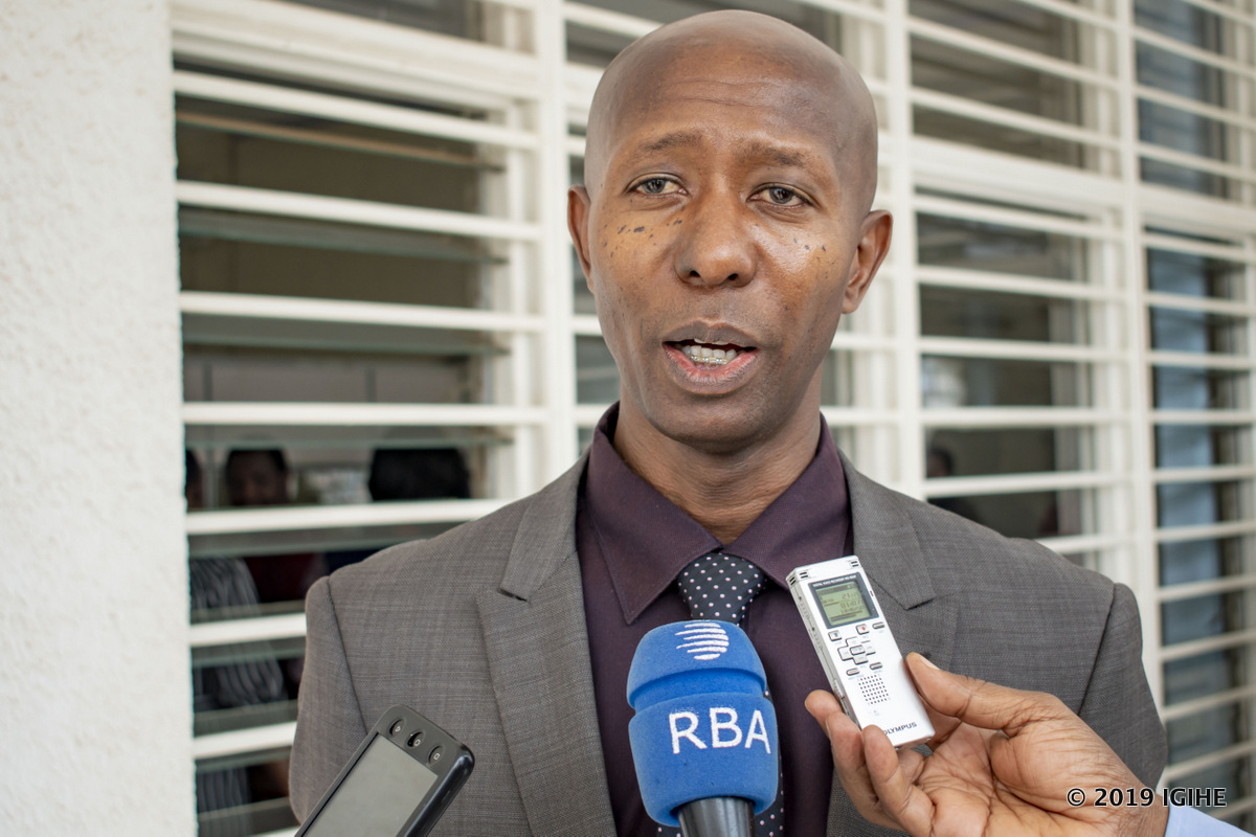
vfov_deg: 21.7
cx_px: 664
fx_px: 2180
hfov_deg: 32.1
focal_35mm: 62
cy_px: 391
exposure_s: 1/160
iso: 100
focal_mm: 35
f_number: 4.5
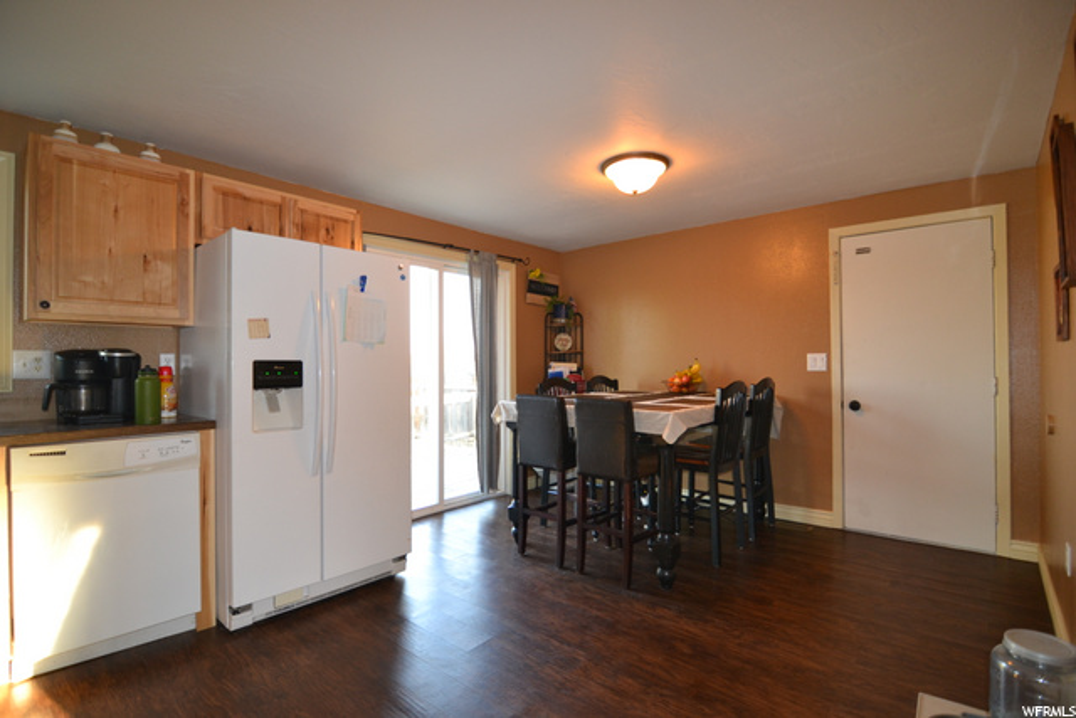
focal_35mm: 16
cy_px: 359
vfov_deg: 72.1
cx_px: 538
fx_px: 493
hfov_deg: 95.0
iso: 400
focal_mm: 11
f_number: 2.8
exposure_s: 1/60
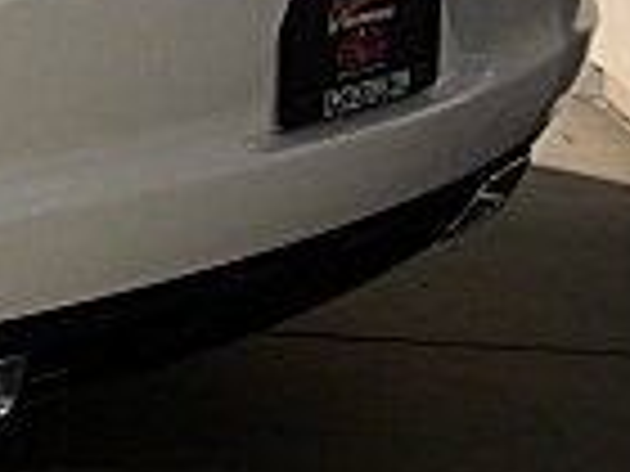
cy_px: 4
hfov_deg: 10.8
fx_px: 2985
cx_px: -688
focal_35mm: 164
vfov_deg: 9.0
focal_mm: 6.3
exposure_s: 1/200
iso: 50
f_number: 7.9
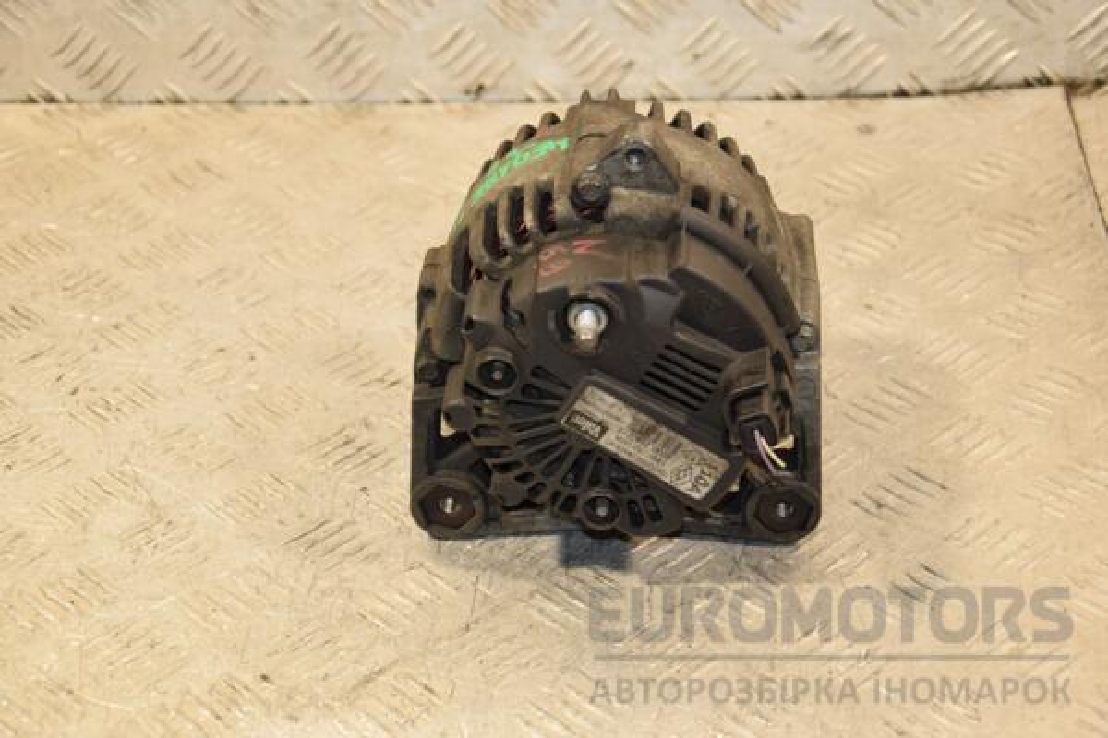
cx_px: 554
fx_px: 2400
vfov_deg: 17.5
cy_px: 369
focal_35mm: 78
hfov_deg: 26.0
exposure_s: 1/125
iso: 800
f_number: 5
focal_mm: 52
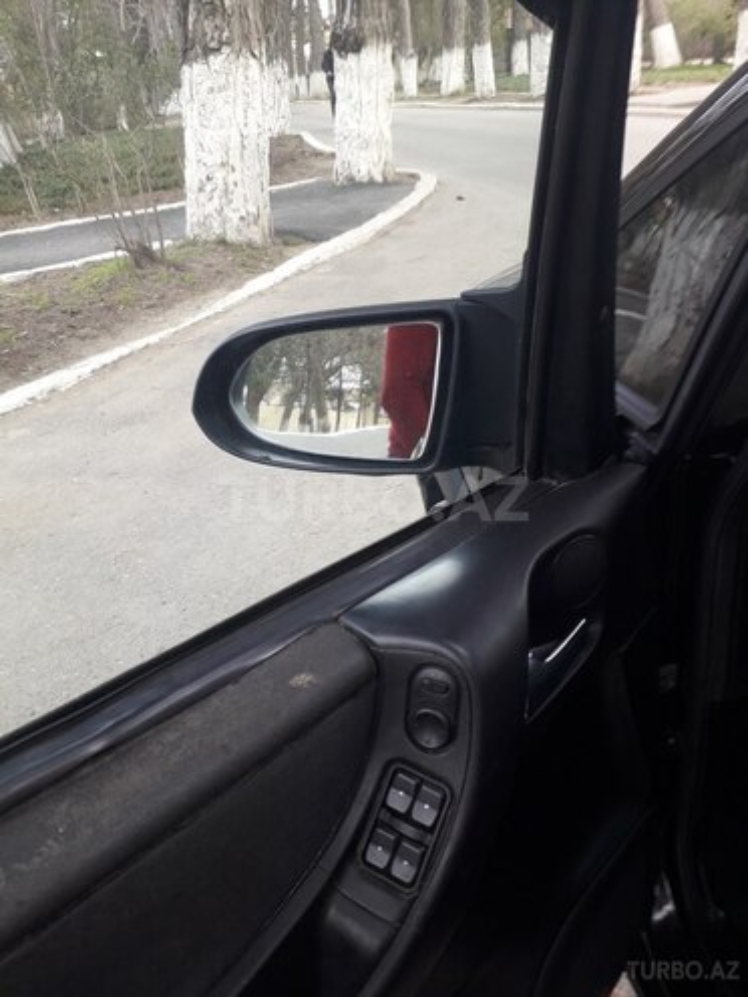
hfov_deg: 51.4
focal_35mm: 27
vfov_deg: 65.3
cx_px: 374
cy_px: 498
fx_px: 778
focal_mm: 3.6
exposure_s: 1/133
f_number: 1.9
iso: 40
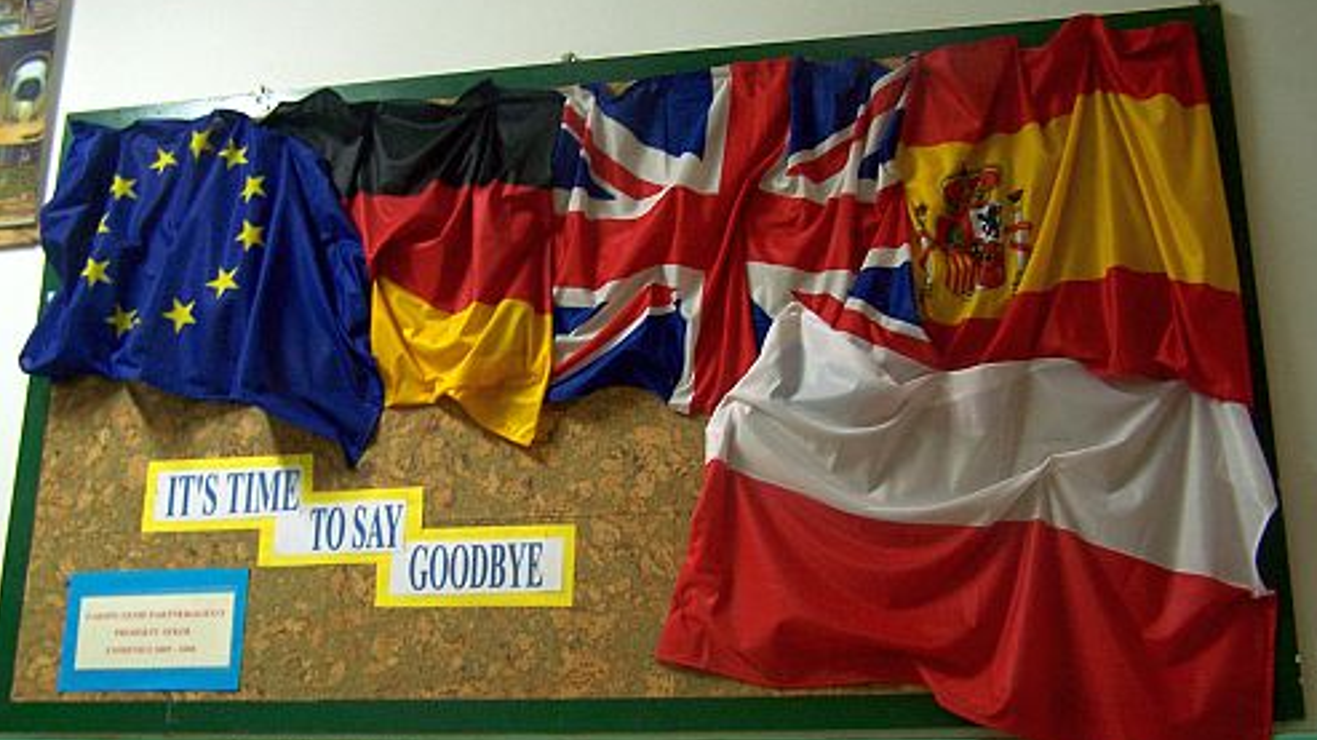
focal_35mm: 42
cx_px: 660
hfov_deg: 48.4
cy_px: 423
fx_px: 1466
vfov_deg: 28.3
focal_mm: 6.3
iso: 140
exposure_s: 1/8
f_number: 2.8
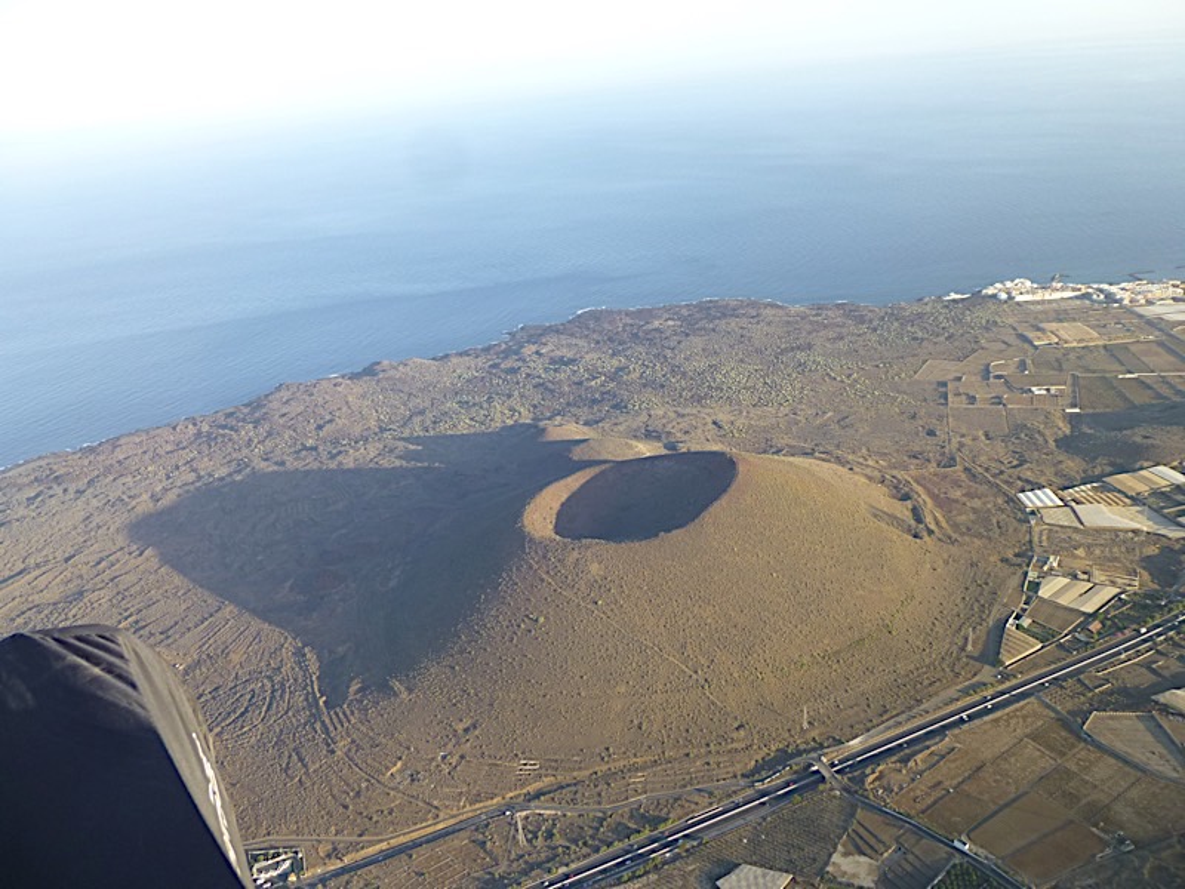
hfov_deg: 69.4
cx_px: 592
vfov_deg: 54.9
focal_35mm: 25
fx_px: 856
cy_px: 444
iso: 100
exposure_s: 1/320
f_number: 3.1
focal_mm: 4.5
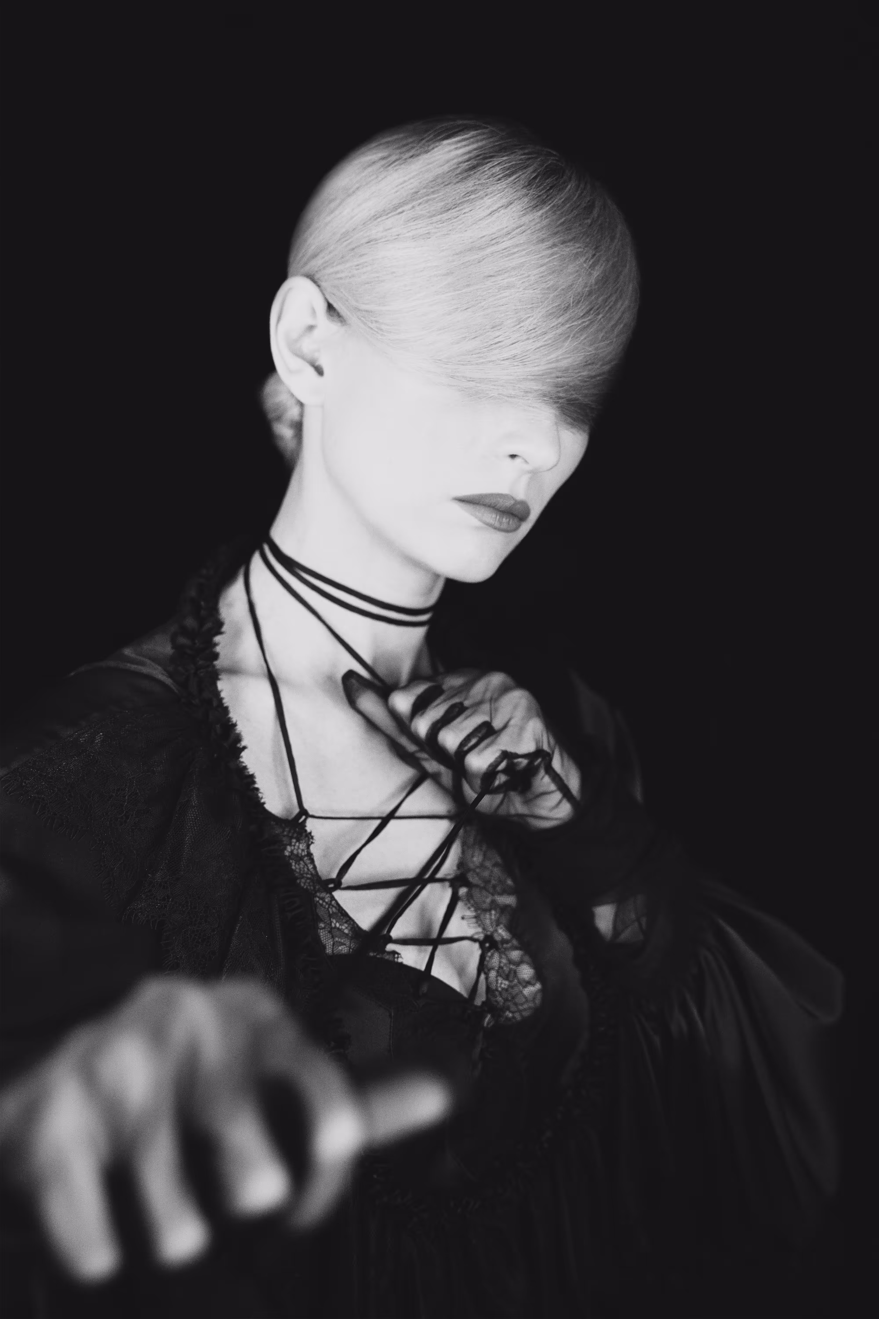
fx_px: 1575
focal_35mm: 43
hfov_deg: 31.2
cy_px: 660
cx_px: 440
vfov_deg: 45.4
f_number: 3.2
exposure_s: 1/200
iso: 6400
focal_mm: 43
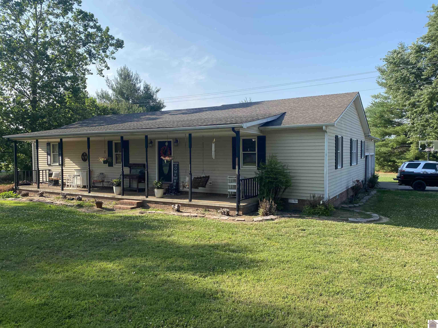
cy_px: 164
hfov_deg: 67.3
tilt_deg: -1.4
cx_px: 219
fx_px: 329
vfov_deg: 53.1
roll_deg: +0.3
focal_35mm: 26
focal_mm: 4.25
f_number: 1.8
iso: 32
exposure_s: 1/1565
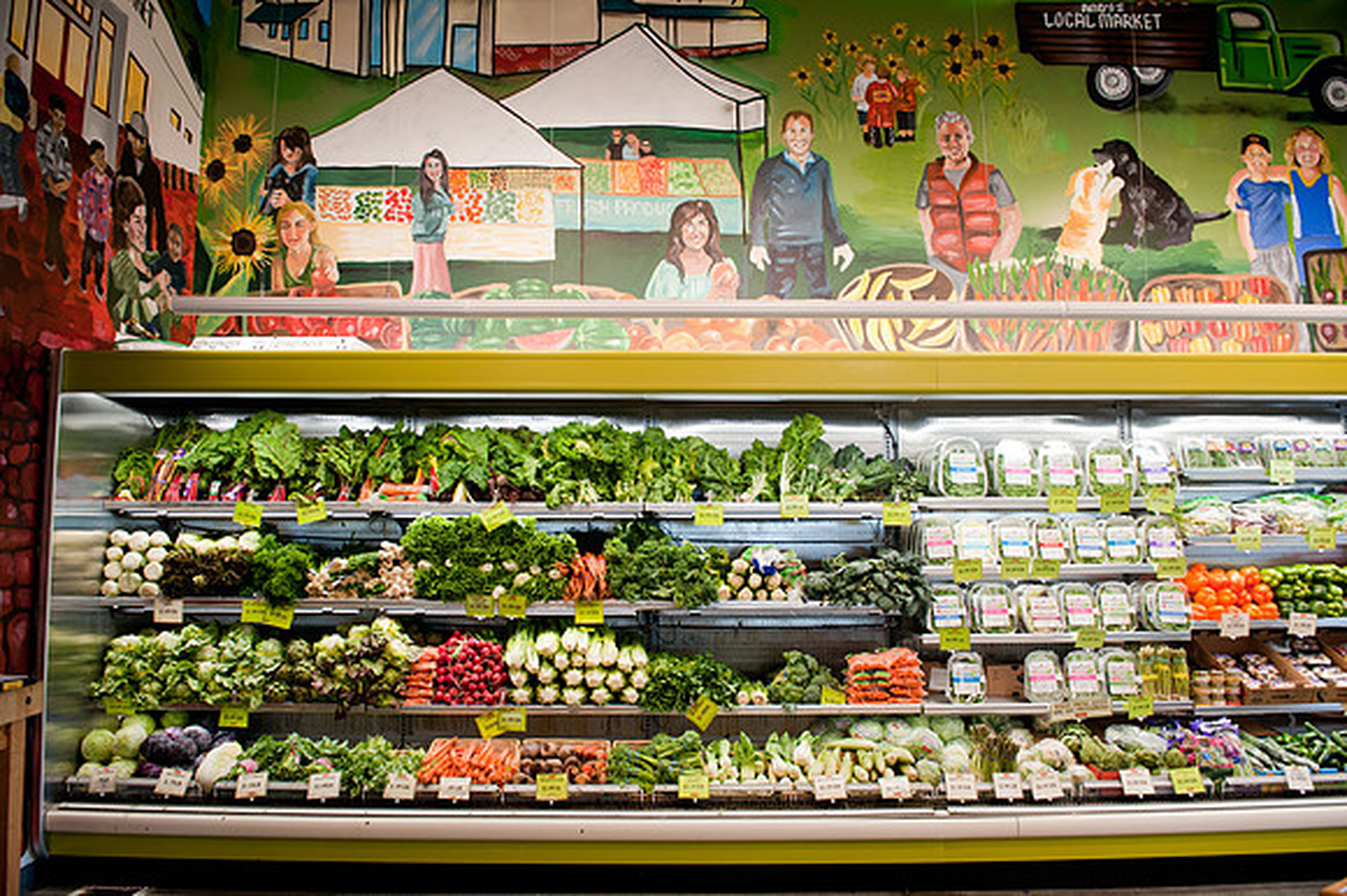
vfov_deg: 53.1
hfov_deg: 73.8
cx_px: 674
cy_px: 448
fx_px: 897
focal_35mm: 24
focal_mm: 24
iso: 400
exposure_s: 1/80
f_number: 4
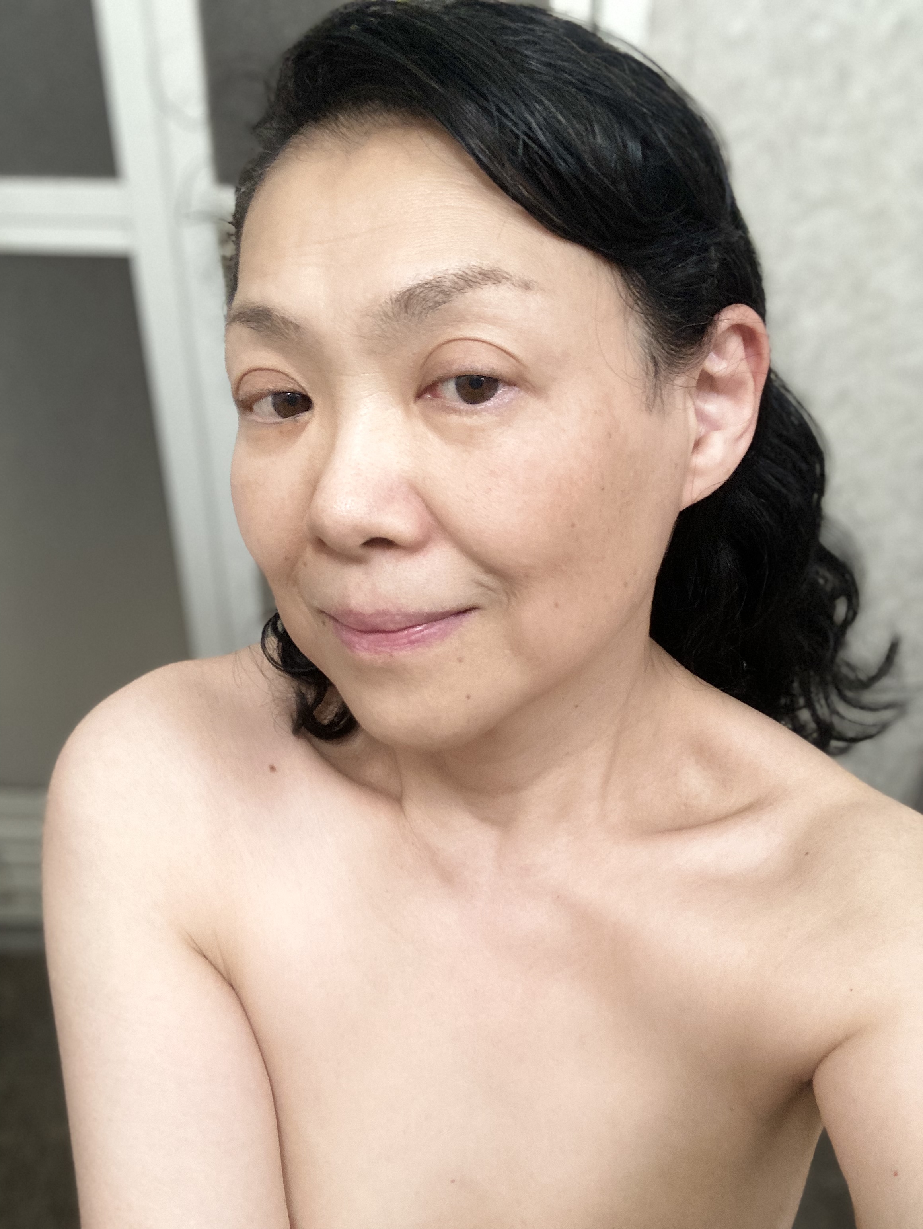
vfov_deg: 56.8
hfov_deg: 44.2
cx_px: 462
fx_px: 1136
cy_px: 614
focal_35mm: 32
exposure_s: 1/40
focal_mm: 2.87
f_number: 2.2
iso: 250
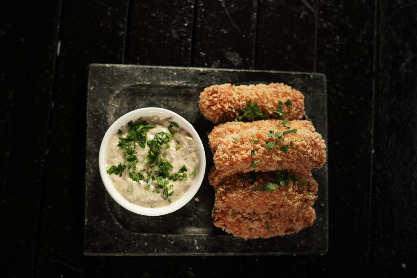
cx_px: 208
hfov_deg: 39.6
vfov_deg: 27.0
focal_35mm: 50
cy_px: 139
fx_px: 579
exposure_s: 1/160
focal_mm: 50
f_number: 4.5
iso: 100
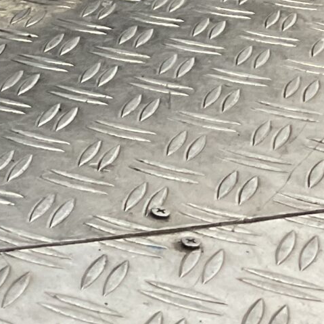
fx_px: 1451
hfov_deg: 10.8
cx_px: -454
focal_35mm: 137
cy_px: -167
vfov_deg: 12.1
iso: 64
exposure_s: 1/120
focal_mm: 3
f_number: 1.8
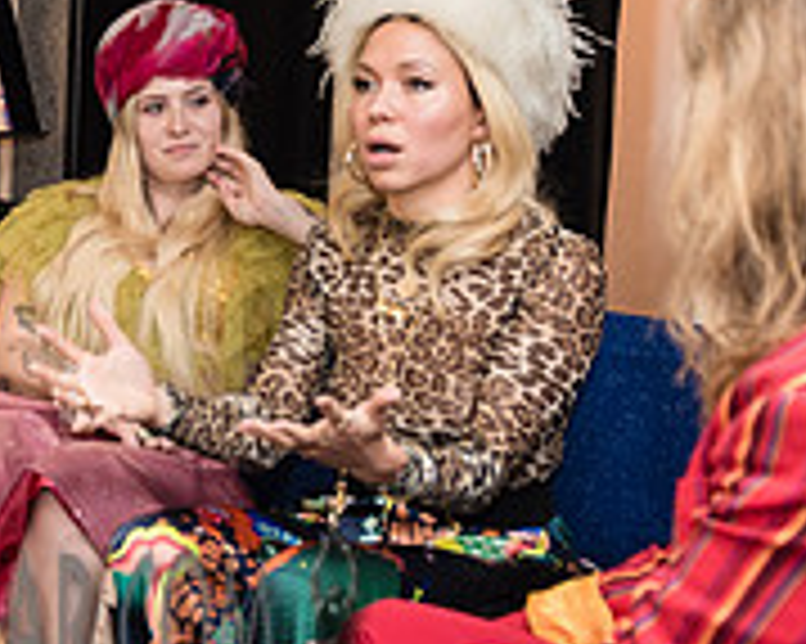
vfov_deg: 19.3
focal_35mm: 79
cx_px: -5
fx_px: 1883
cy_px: 196
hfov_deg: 23.1
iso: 800
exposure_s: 1/250
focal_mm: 26
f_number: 3.5
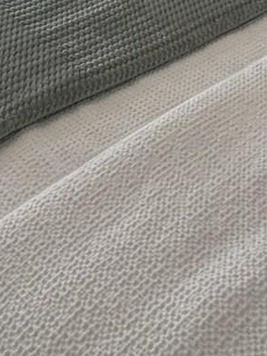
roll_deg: -1.0
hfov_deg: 17.2
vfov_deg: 17.3
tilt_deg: -5.0
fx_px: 864
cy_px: -345
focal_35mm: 84
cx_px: -4
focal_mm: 2.22
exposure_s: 1/120
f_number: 2.2
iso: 64
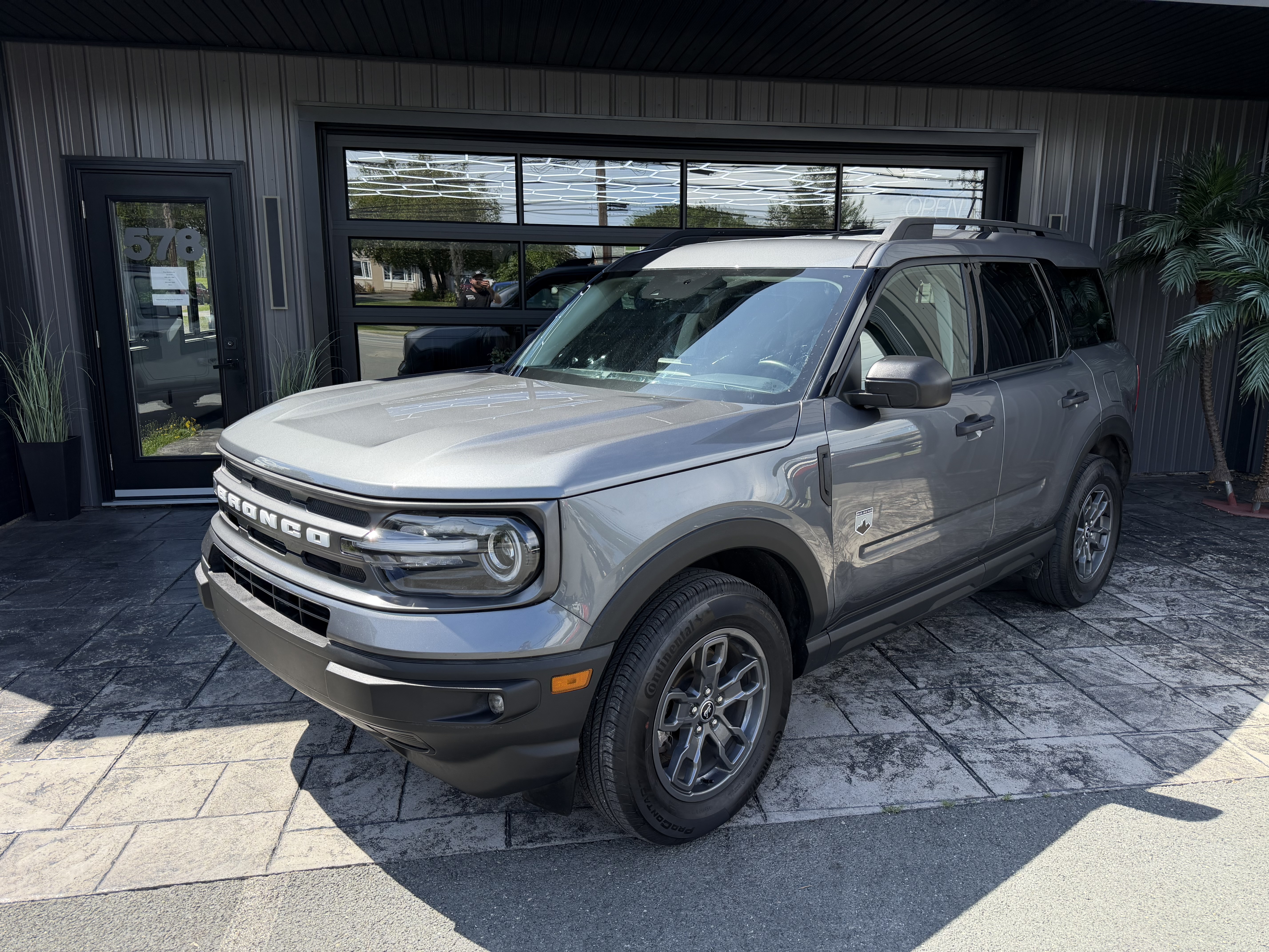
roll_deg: -0.2
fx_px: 880
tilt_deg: -13.5
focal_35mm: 24
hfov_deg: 71.6
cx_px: 634
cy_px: 476
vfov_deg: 56.8
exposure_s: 1/1493
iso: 100
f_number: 1.78
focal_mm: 6.76
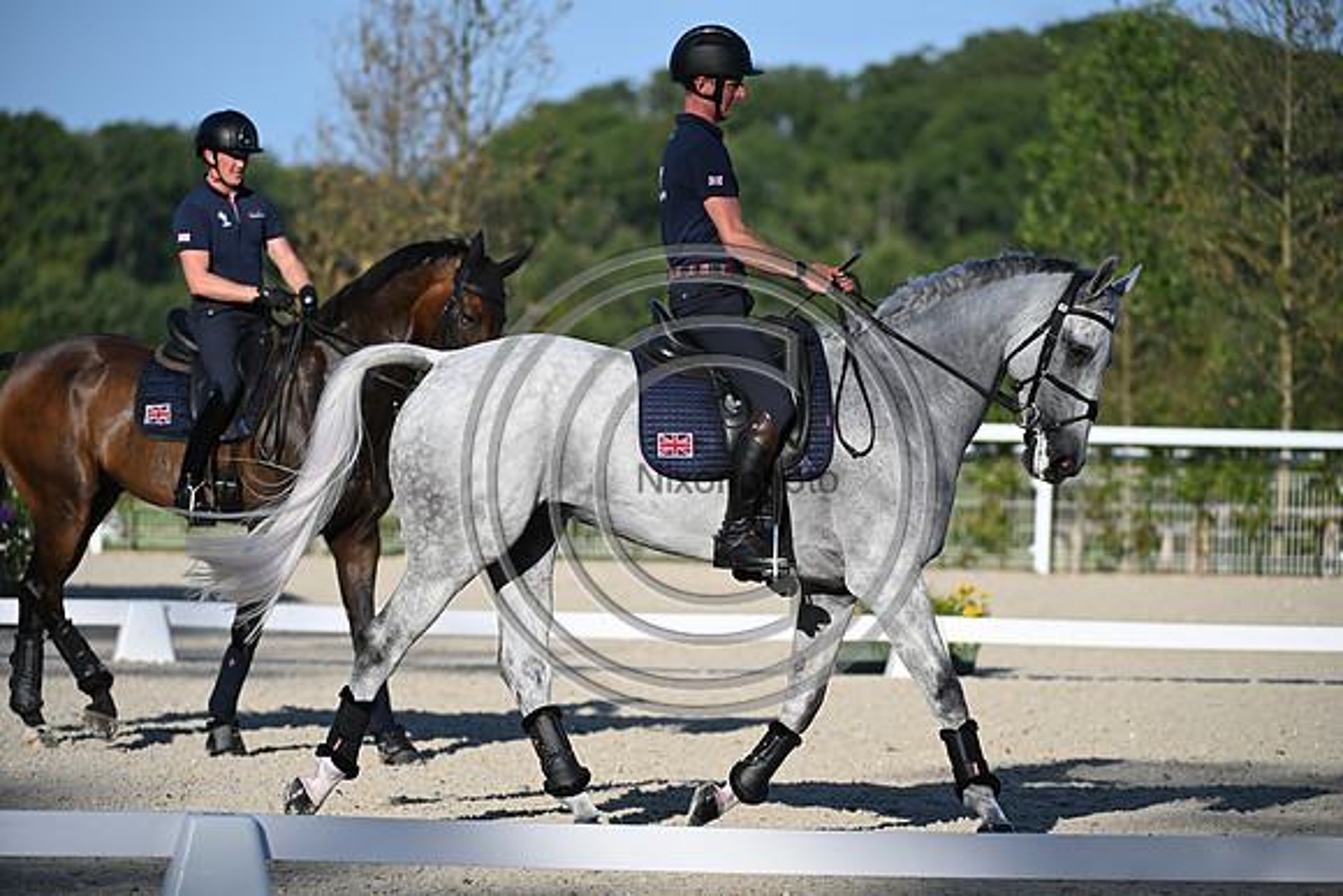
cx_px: 672
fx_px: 7836
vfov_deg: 6.5
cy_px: 448
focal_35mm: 210
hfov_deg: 9.8
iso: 220
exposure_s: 1/1600
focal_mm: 210
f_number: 4.5
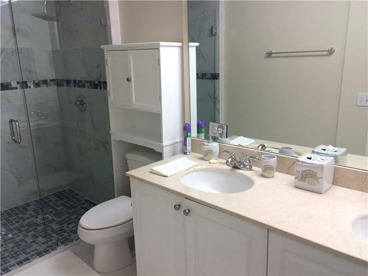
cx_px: 184
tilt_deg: -15.5
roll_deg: +3.3
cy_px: 138
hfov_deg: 61.7
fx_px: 308
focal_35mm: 29
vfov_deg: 48.2
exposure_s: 1/30
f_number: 2.2
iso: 40
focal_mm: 4.15
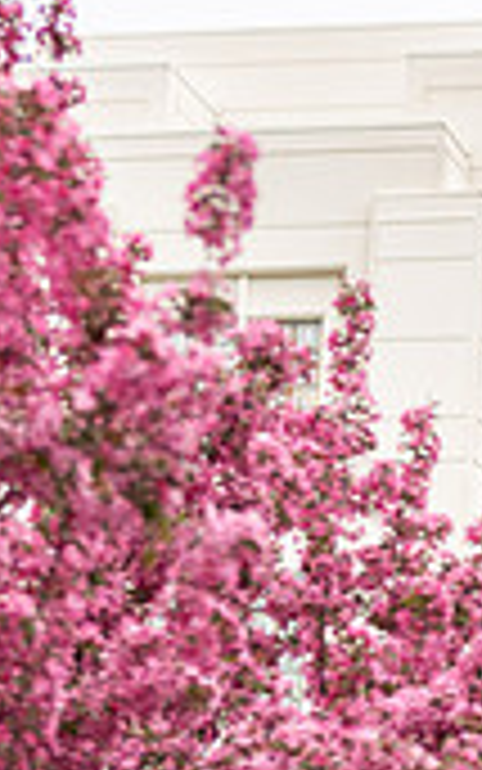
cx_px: 987
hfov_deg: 6.1
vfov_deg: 10.0
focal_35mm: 208
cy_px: 119
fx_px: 4368
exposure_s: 1/320
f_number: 2.8
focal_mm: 60
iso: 200
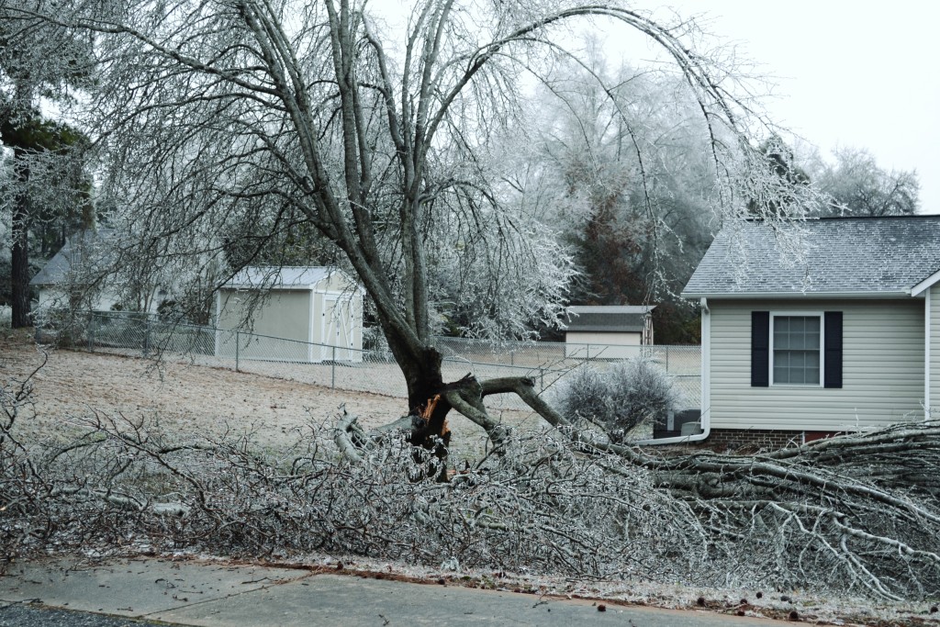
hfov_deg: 35.0
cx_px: 470
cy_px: 314
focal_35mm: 57
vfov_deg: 23.8
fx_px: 1488
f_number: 6.3
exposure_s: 1/15
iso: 560
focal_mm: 38
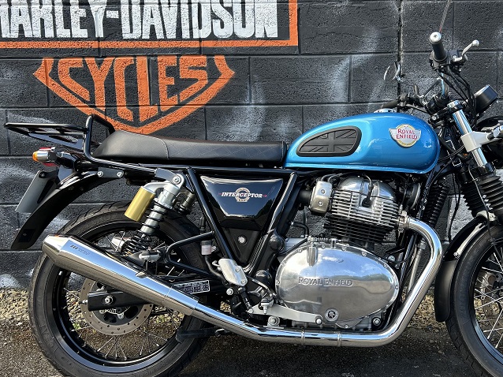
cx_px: 316
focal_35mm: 33
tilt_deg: -7.1
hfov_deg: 54.7
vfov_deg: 42.8
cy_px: 161
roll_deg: +0.0
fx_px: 479
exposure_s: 1/405
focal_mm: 5.7
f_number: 1.5
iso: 50
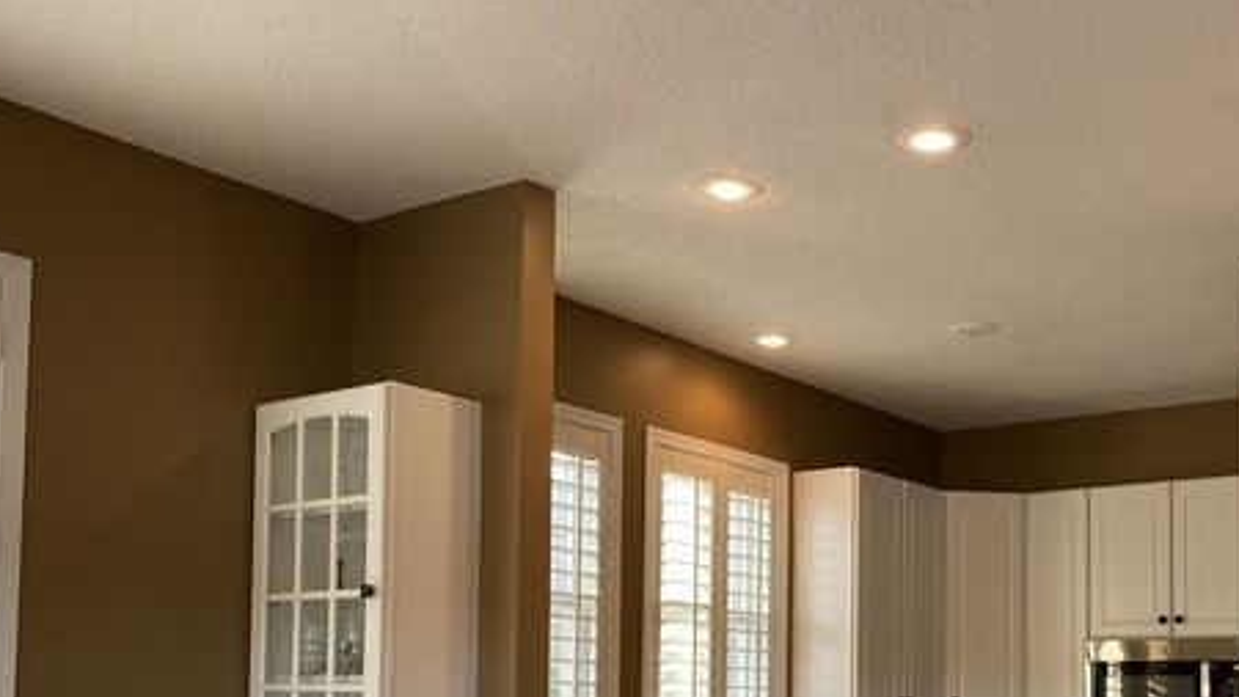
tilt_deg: +2.7
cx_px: 786
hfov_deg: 47.8
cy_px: 636
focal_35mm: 42
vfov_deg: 27.3
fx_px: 1380
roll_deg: -1.2
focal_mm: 4.25
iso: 100
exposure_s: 1/120
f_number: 1.8
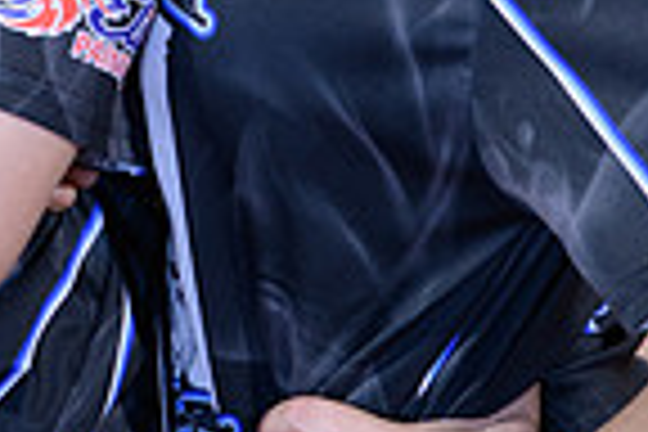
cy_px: -400
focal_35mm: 218
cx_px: 9
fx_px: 3924
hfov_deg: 9.4
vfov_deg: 6.2
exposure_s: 1/80
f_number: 5
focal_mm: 70
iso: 2000
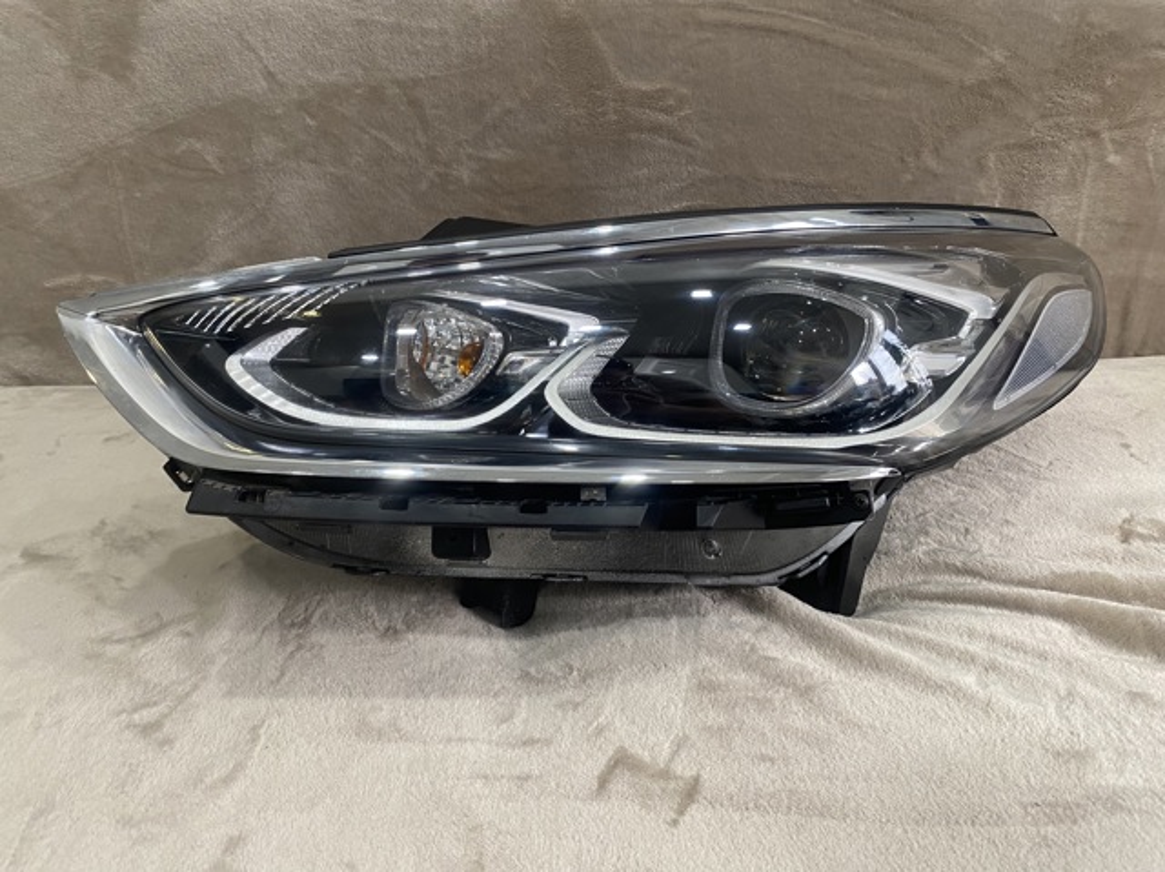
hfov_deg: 67.3
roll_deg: +0.9
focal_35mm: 26
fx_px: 874
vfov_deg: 53.0
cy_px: 436
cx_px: 582
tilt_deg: -27.7
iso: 125
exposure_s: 1/50
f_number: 1.8
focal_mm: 4.25
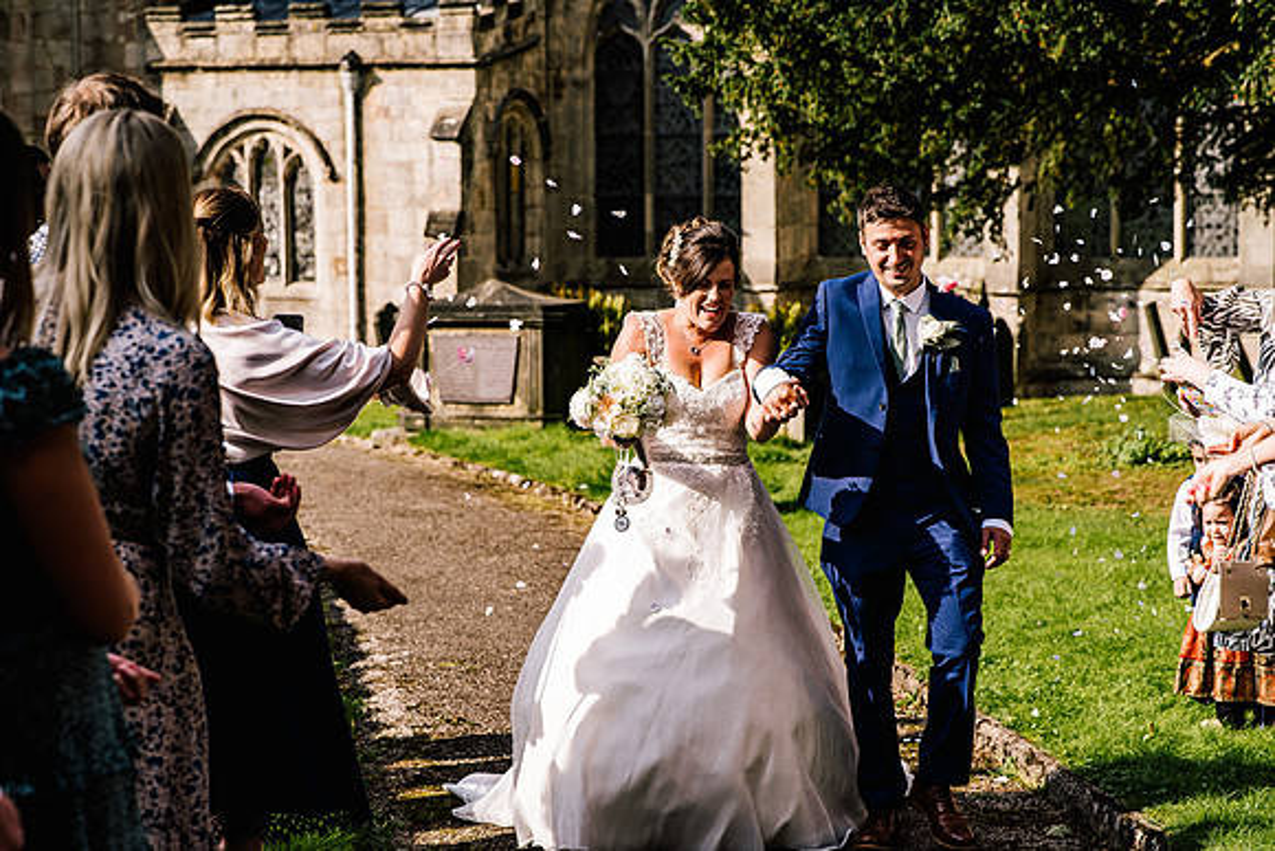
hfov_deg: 23.9
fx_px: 3011
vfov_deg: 16.1
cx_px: 638
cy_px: 426
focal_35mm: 85
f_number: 5
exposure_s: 1/400
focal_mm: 85
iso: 64
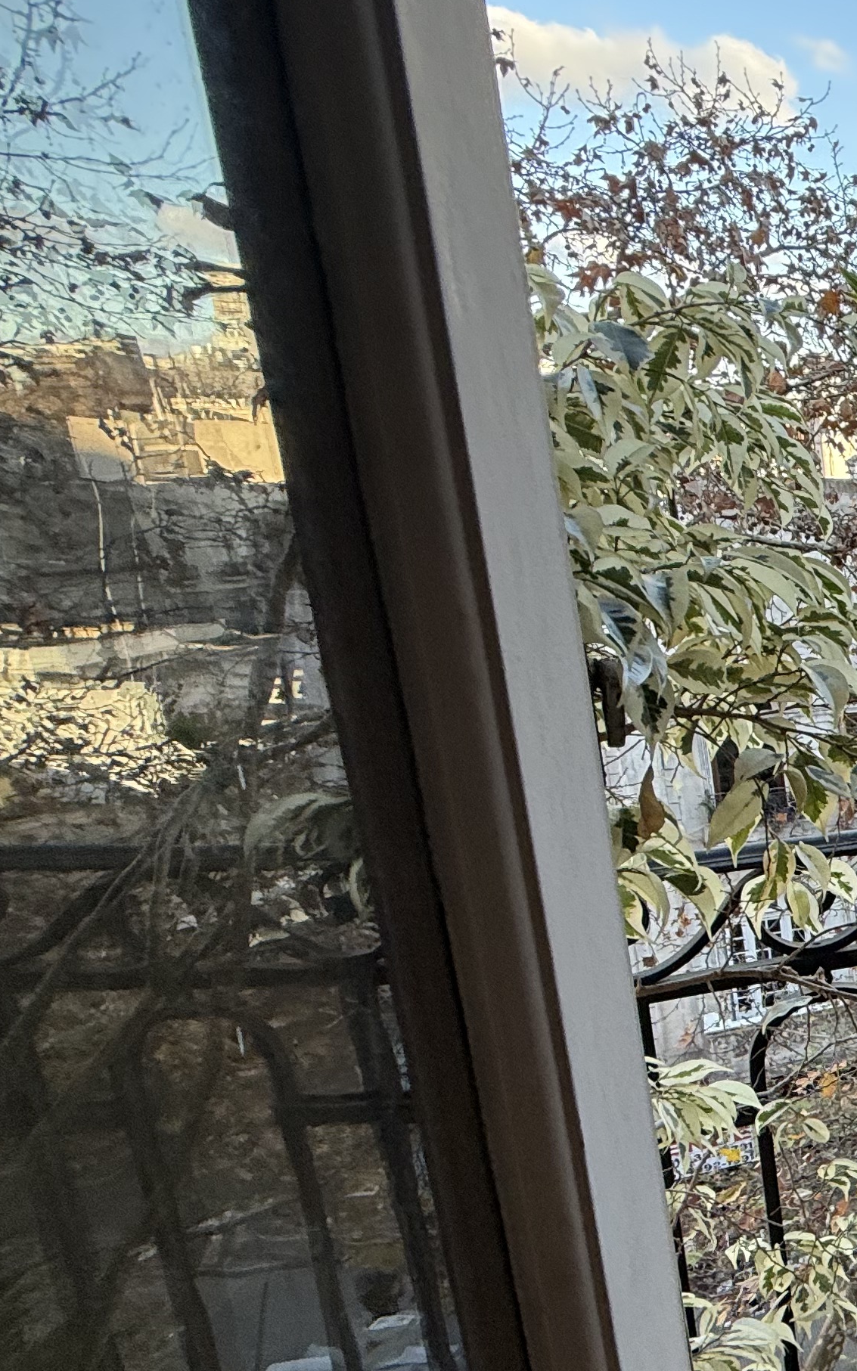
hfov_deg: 22.9
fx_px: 1233
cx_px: 1505
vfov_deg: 57.9
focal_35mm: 33
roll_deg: -2.8
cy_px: 784
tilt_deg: -12.7
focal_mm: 2.2
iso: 64
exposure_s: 1/99
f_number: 2.2
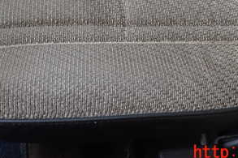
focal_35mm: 64
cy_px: -19
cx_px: 133
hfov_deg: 31.4
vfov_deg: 20.2
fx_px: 423
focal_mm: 5.4
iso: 100
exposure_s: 1/60
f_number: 3.2
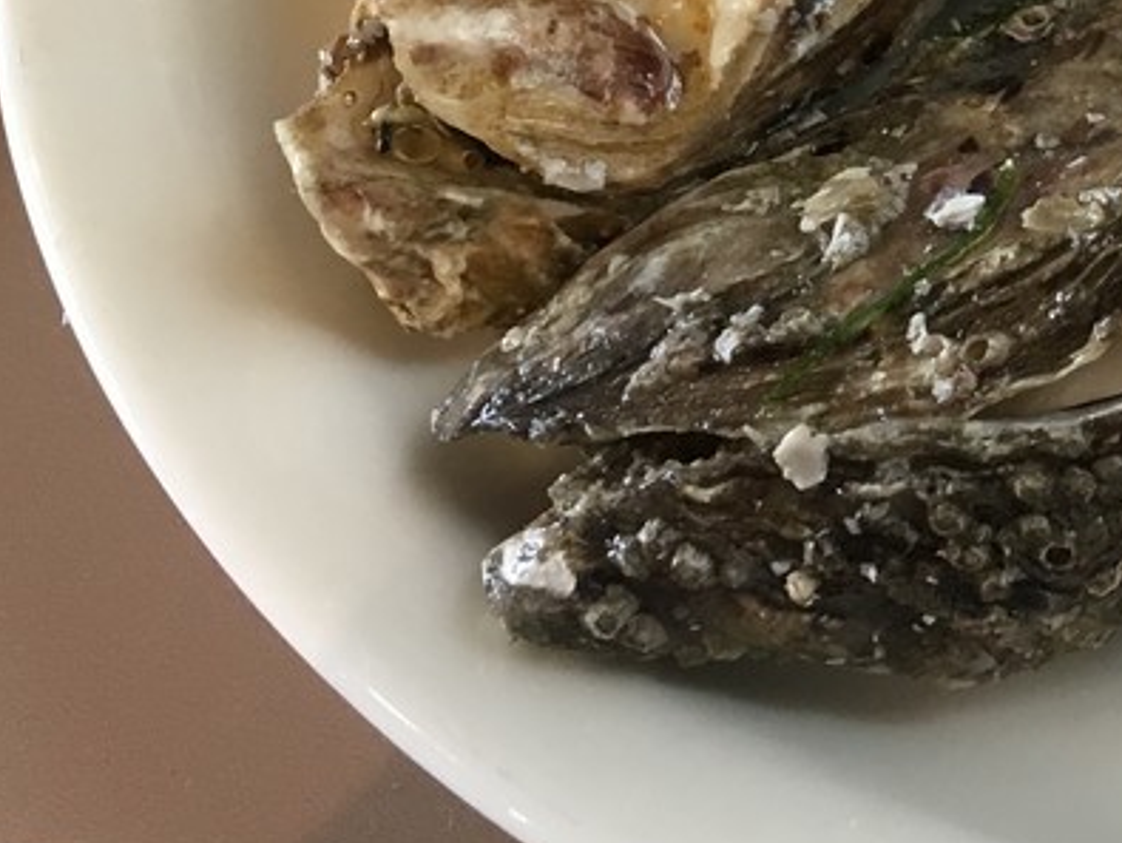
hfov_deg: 20.7
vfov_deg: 16.2
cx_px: 1369
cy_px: -136
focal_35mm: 88
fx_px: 2855
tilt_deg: -53.1
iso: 125
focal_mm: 4.15
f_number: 2.2
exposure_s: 1/33
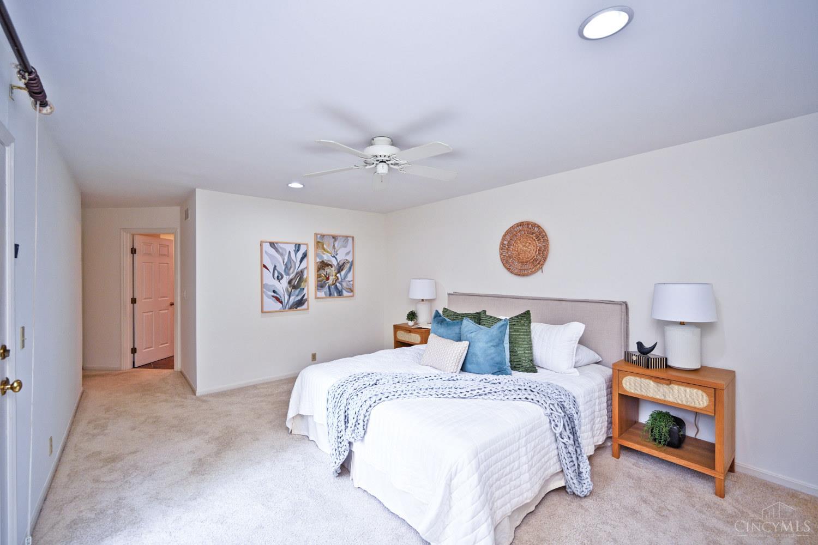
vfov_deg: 77.3
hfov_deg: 100.4
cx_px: 409
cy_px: 272
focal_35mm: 15
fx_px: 341
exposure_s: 1/80
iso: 200
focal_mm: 15
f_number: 4.5
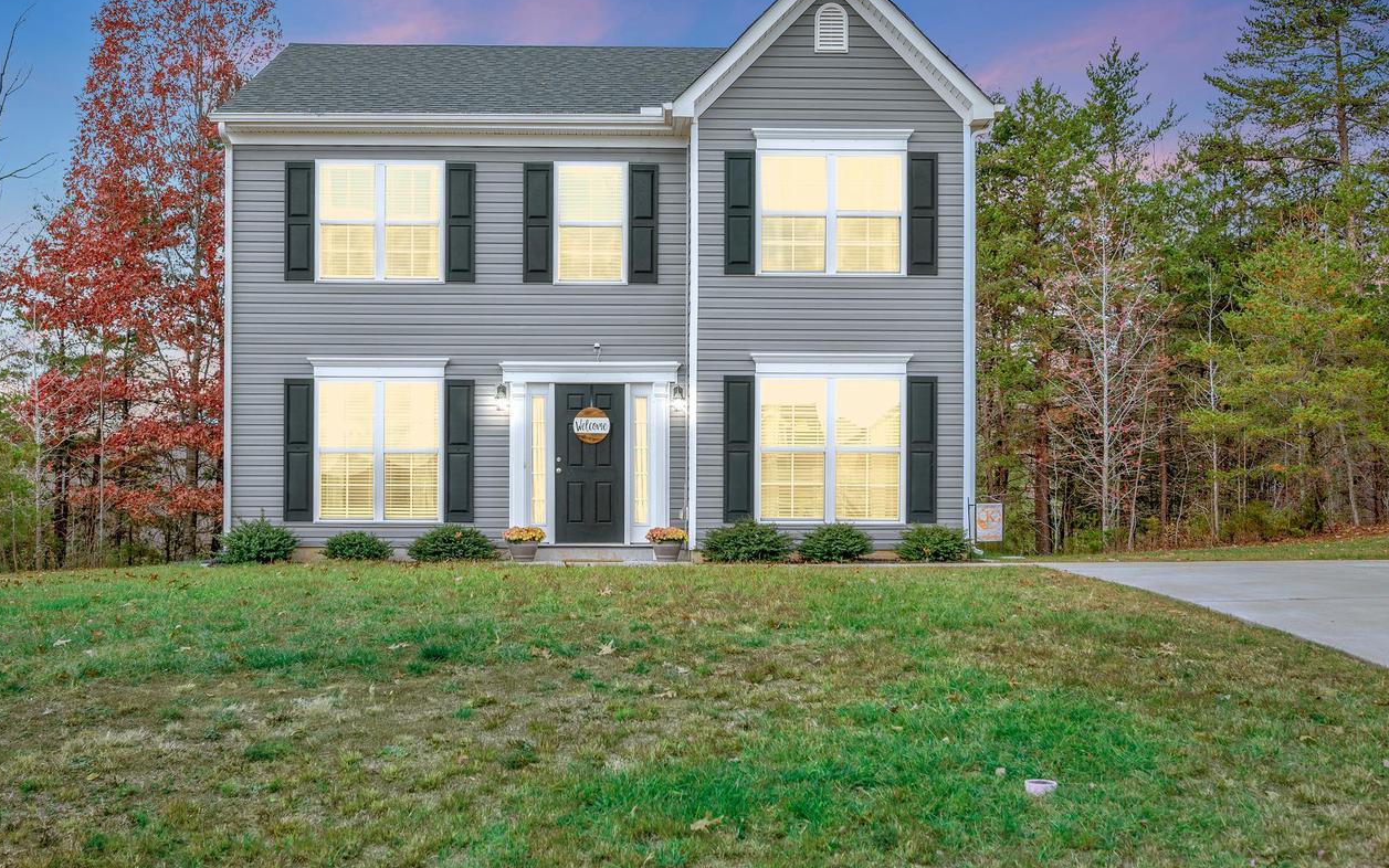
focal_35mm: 35
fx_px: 1325
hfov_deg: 55.2
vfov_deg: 36.2
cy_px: 372
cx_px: 611
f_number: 5.6
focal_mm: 30
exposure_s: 1/250
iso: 140
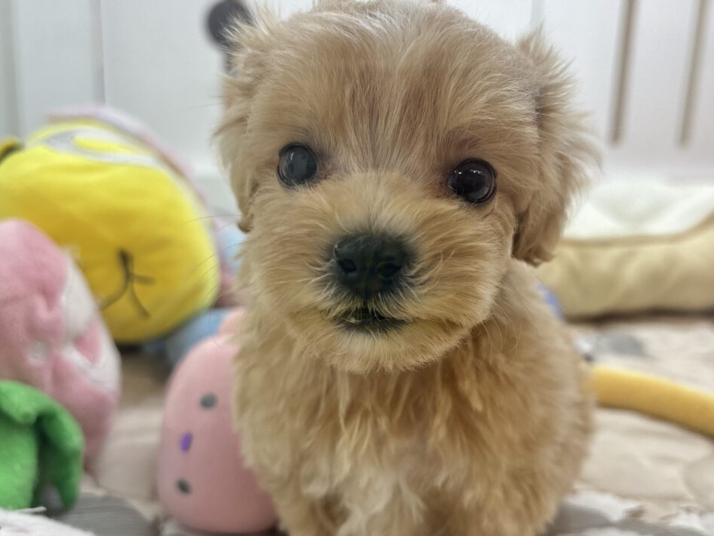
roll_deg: -3.6
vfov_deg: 42.9
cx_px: 374
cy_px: 287
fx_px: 681
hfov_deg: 55.3
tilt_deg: -14.9
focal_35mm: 33
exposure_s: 1/100
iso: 64
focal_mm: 5.96
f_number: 1.6
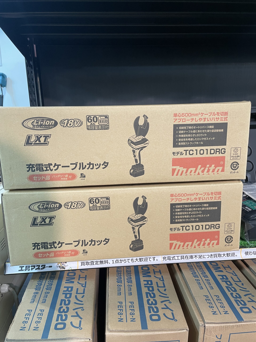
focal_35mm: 26
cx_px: 128
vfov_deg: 67.3
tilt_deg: -12.0
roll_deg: +2.1
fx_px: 256
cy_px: 171
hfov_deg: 53.1
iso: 160
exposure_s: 1/60
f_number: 1.6
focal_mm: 4.2
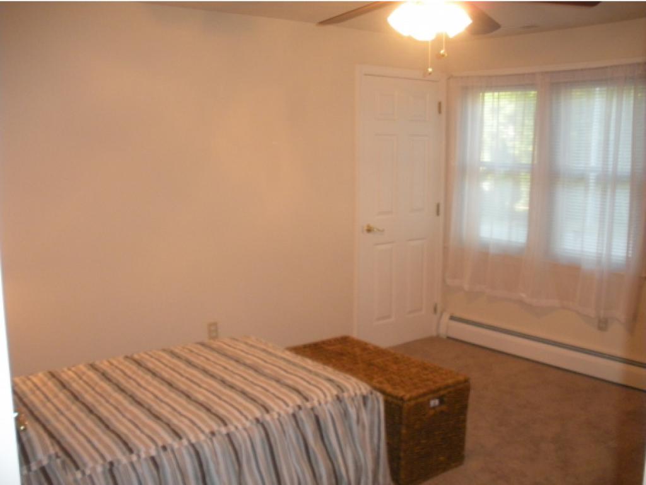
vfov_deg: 40.7
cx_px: 323
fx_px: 653
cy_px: 242
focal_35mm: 35
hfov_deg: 52.6
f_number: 3.5
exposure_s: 1/30
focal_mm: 6.3
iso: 400
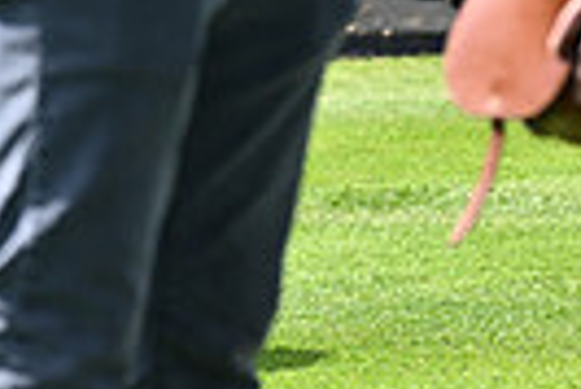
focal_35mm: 761
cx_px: -638
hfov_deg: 2.7
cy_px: -382
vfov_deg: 1.8
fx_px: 12295
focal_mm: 175
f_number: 5.6
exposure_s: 1/1000
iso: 400
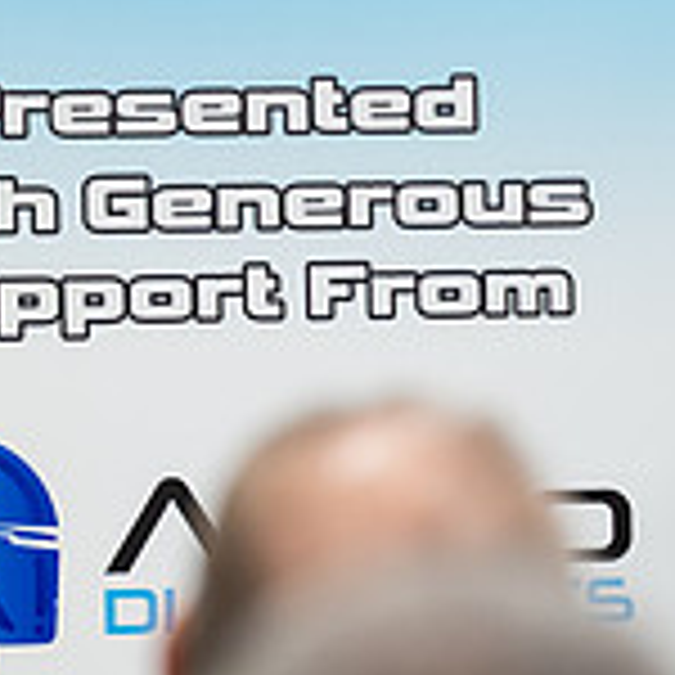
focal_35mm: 407
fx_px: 8979
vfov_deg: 4.3
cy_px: 354
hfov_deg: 4.3
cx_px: 804
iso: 1000
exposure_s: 1/200
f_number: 3.2
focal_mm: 120
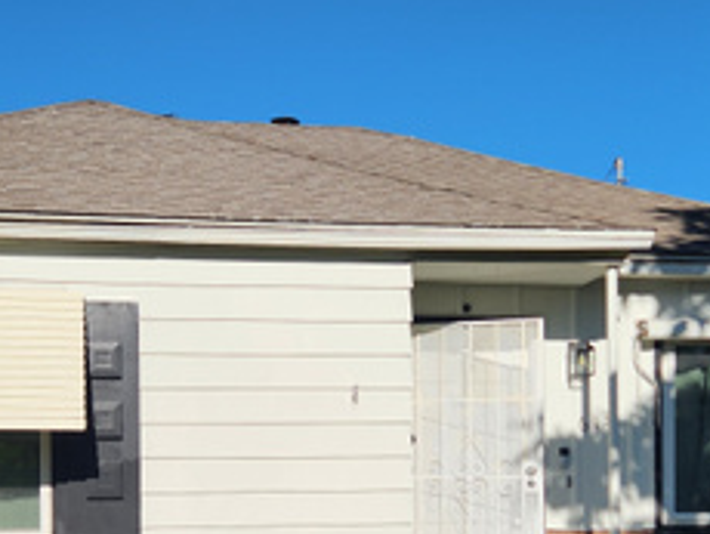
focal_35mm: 64
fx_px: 1314
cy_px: 463
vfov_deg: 22.5
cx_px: 309
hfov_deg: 30.2
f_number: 1.8
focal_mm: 5.4
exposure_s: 1/2614
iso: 20
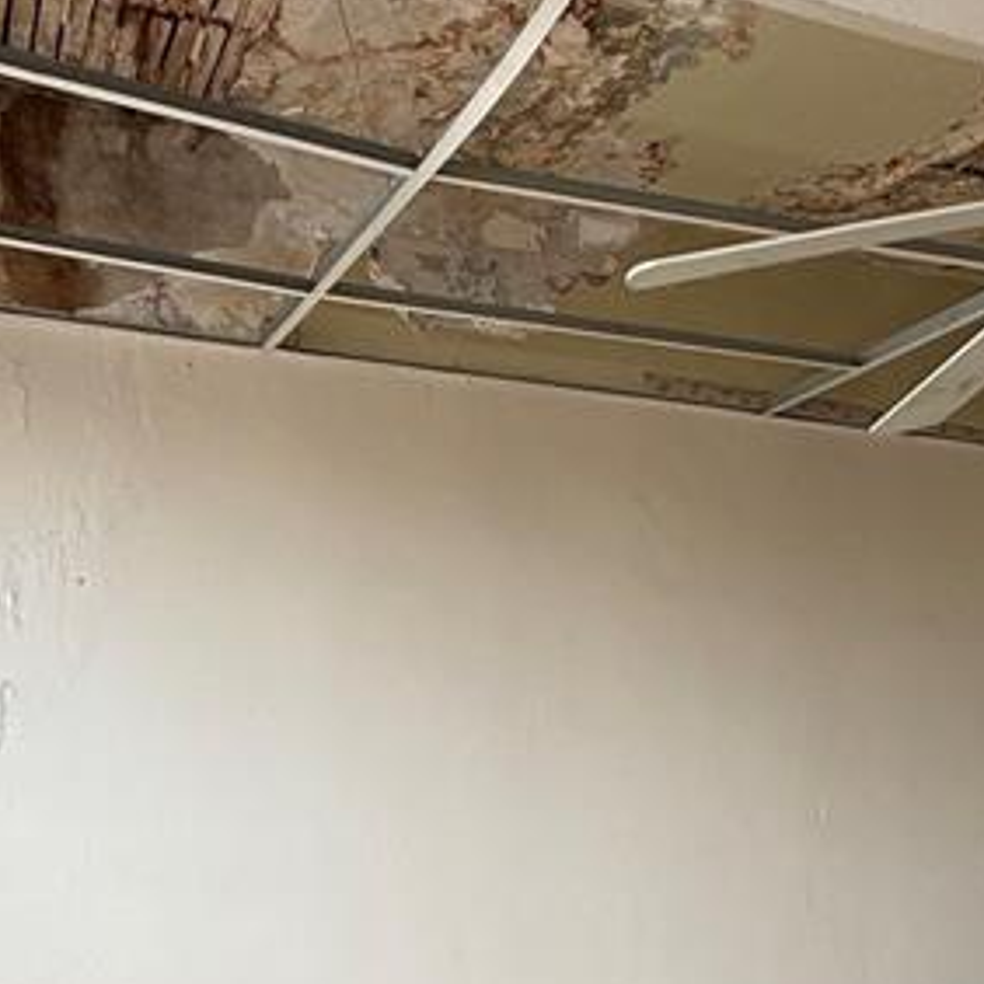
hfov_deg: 37.1
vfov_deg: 32.0
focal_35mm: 45
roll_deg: +0.9
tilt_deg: -11.3
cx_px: 666
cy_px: 1145
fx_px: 1447
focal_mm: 2.22
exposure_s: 1/113
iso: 50
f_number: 2.2
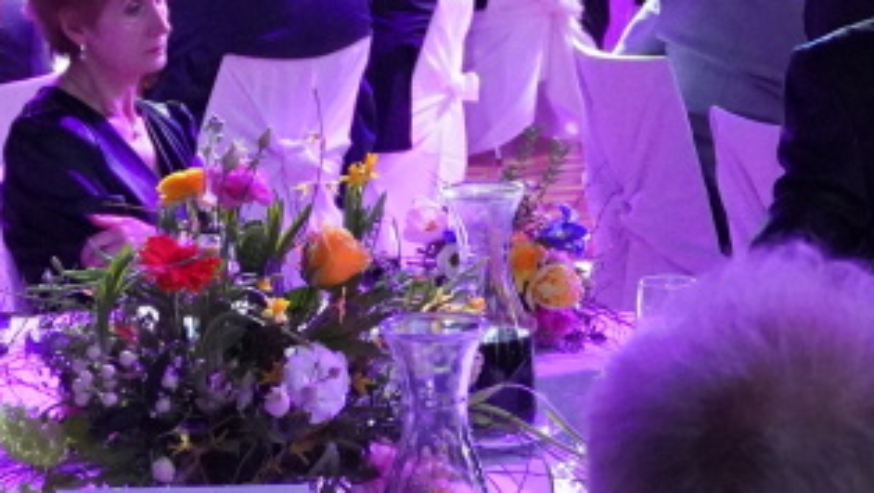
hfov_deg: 17.0
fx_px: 2922
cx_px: 434
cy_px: 33
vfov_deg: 9.6
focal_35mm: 126
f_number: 4
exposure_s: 1/125
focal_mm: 21
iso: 6400
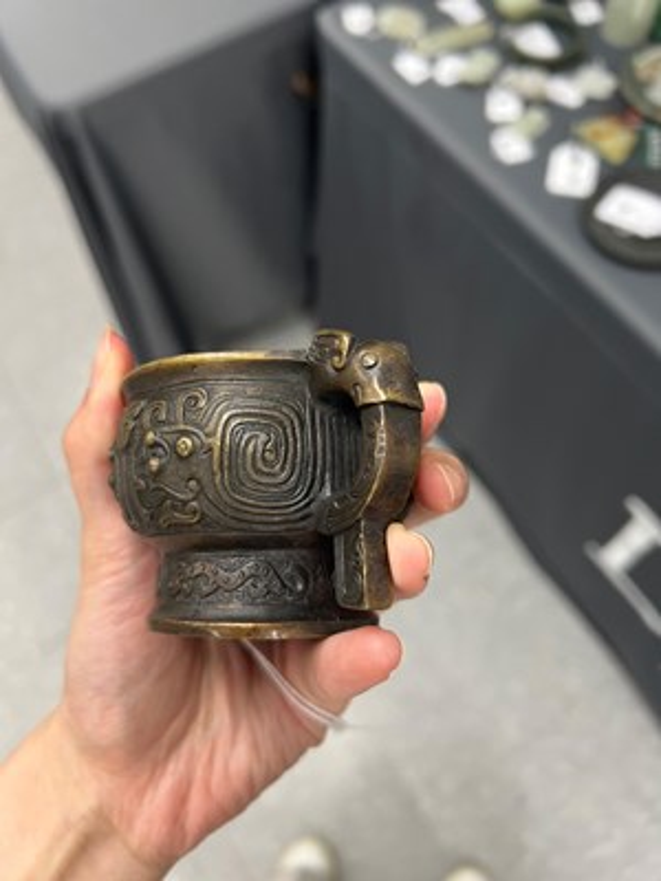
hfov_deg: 53.1
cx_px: 330
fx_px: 662
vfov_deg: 67.3
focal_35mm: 26
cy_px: 440
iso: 125
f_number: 1.5
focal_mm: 5.7
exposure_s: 1/82
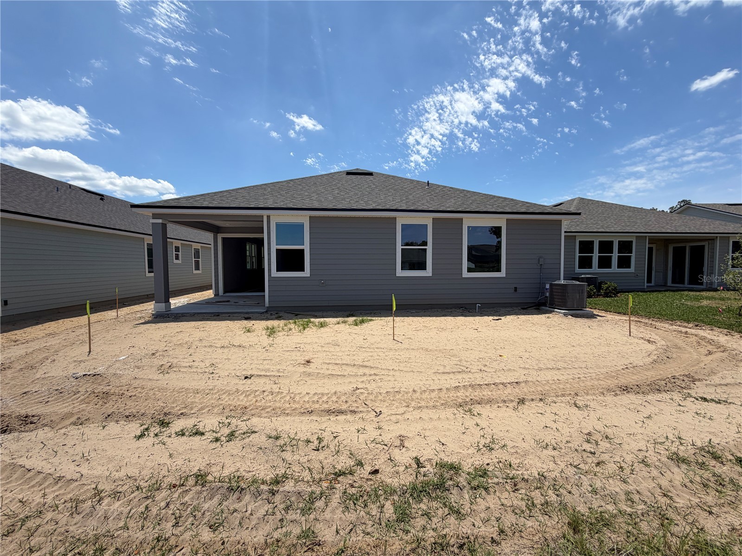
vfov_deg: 85.7
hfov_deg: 102.1
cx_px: 371
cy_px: 278
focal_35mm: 14
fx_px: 300
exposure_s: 1/1017
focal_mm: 2.22
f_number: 2.2
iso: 20
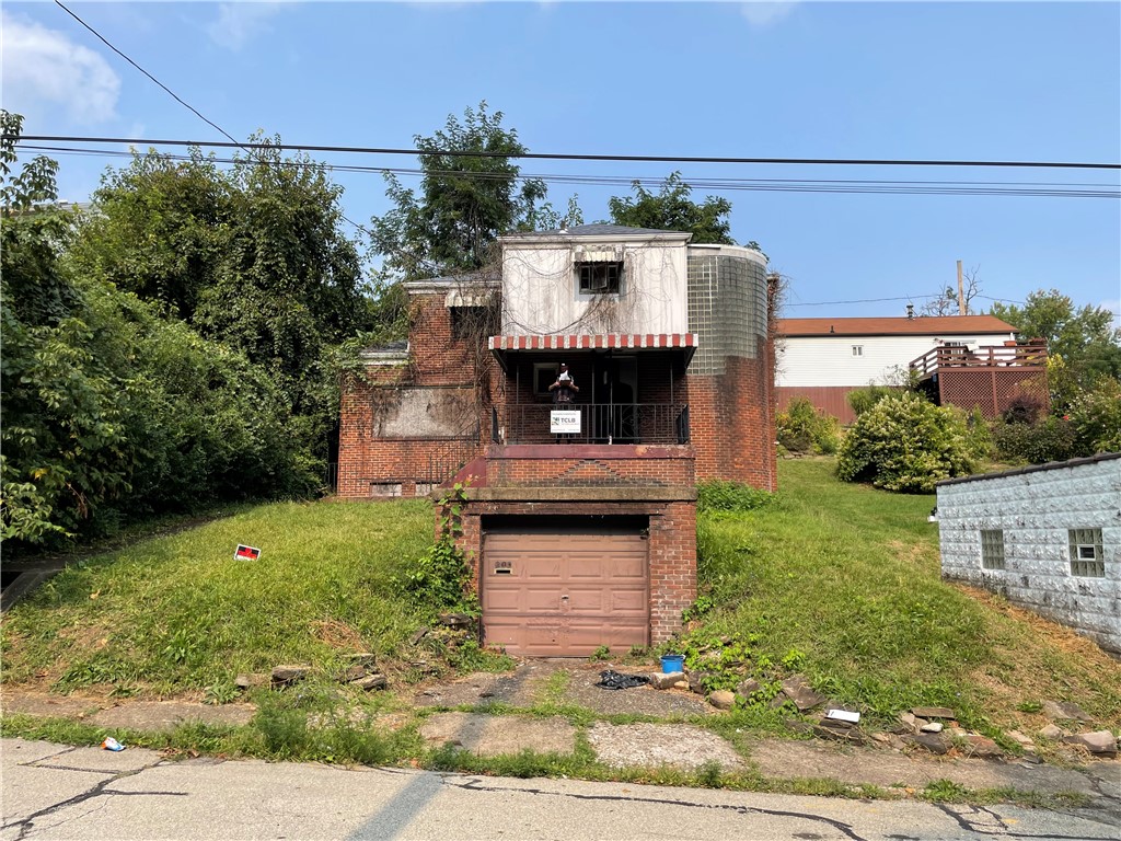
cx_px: 560
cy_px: 420
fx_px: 842
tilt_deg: +7.5
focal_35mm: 26
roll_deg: -0.1
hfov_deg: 67.3
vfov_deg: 53.1
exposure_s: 1/2257
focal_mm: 4.2
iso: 32
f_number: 1.6
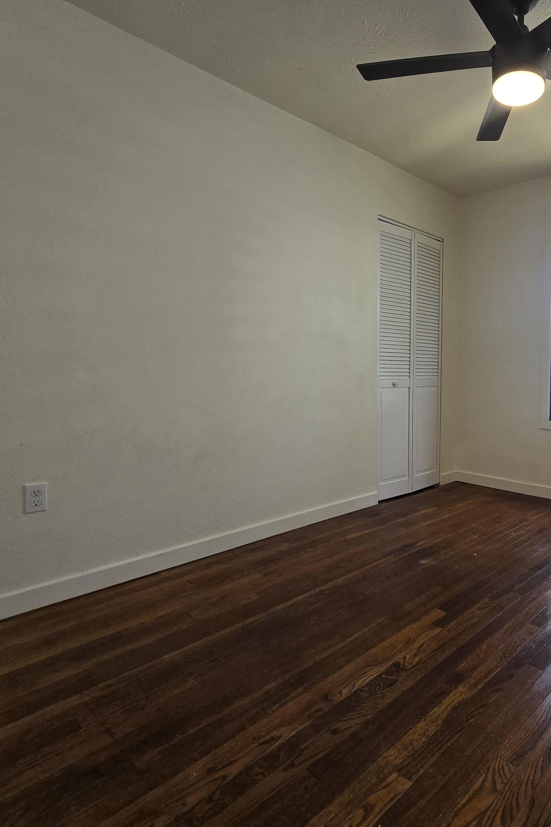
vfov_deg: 86.9
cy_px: 401
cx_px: 438
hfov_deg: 59.7
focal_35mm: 19
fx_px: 436
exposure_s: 1/135
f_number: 2.2
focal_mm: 2.2
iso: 50
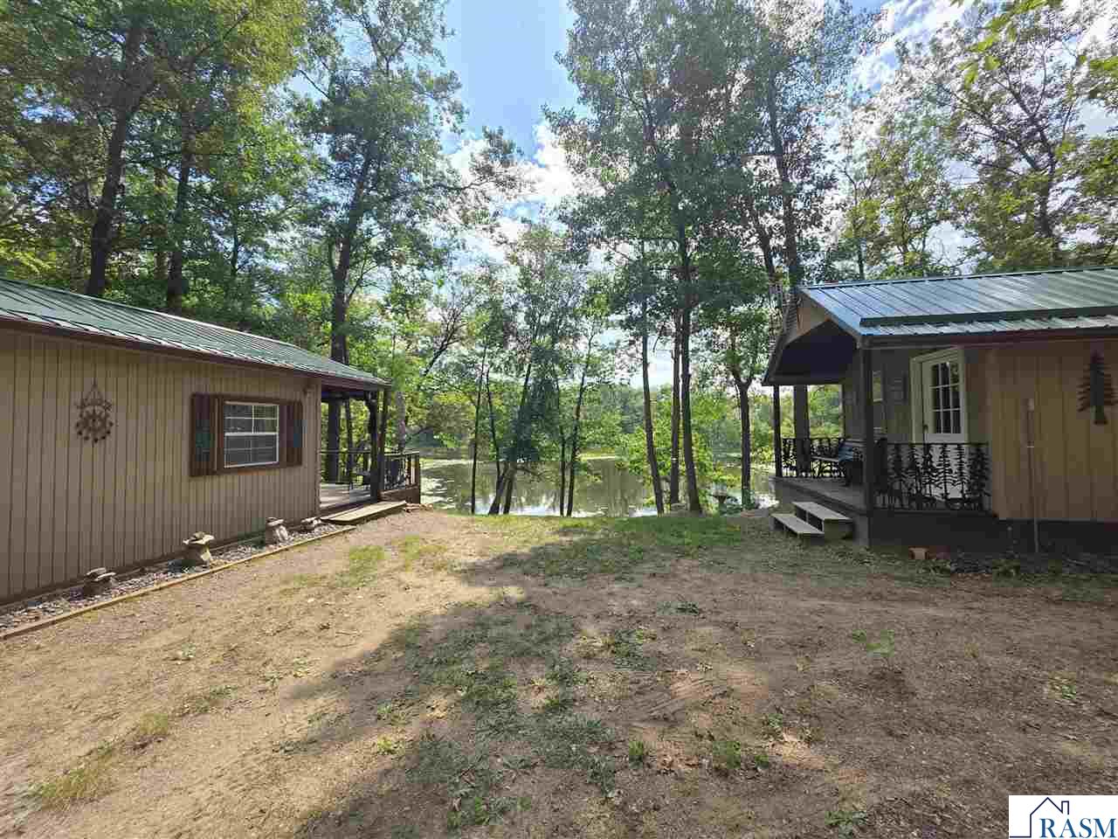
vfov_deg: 89.9
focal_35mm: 13
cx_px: 559
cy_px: 420
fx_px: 420
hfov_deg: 106.2
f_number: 1.9
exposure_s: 1/960
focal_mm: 2.2
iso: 40
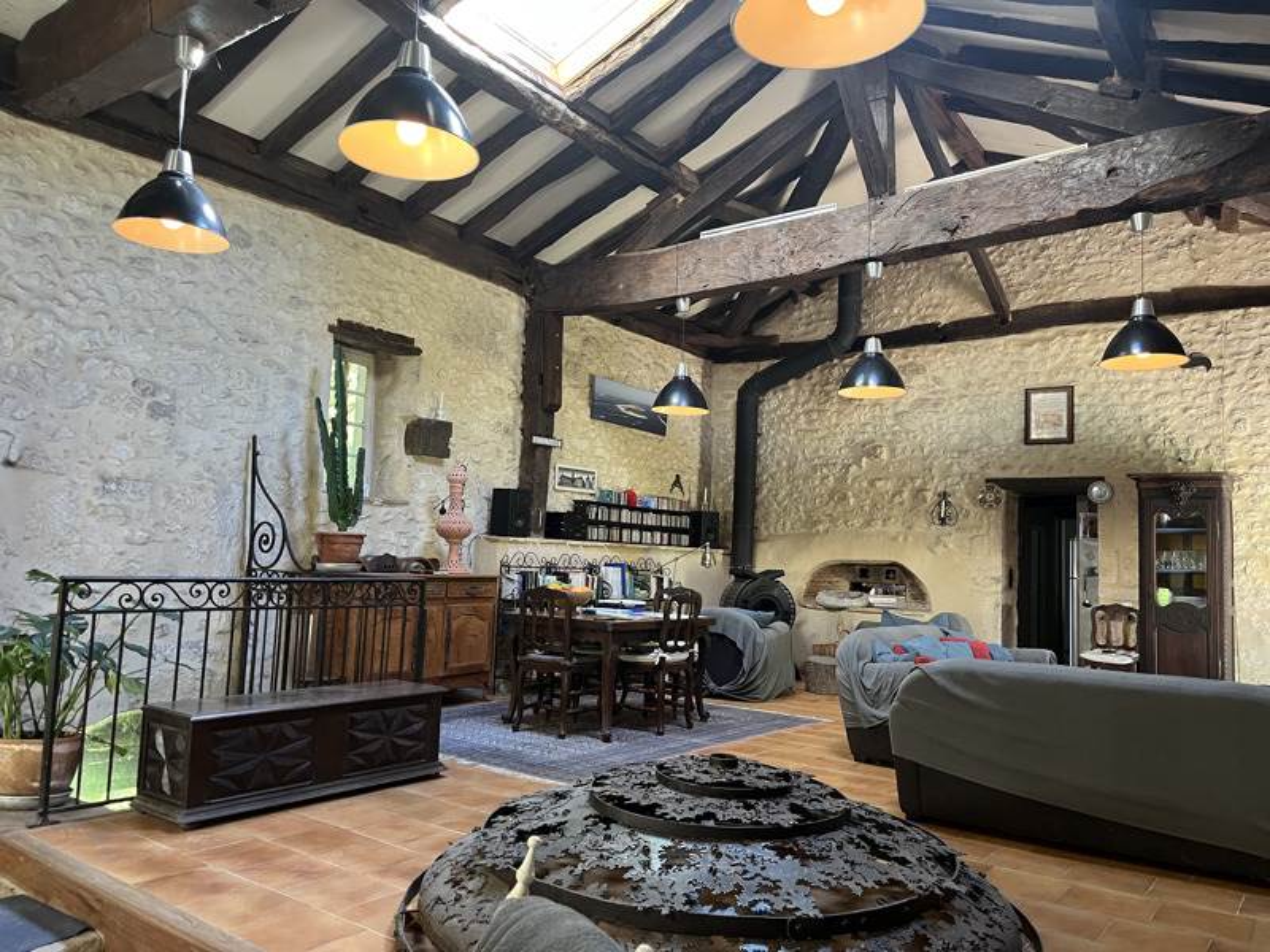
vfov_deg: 53.1
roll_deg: -2.3
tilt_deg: +5.0
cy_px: 476
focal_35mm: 26
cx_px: 635
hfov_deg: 67.3
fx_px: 954
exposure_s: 1/50
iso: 250
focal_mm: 5.1
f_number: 1.6
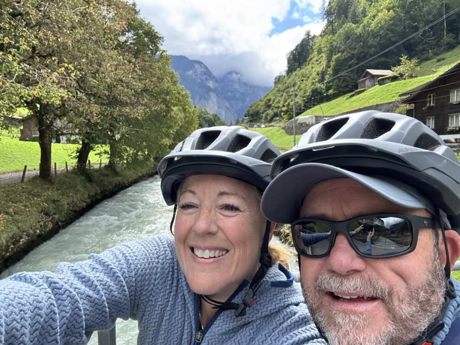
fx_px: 306
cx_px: 230
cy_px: 172
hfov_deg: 73.9
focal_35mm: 23
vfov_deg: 58.9
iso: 25
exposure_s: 1/246
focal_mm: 2.69
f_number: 1.9
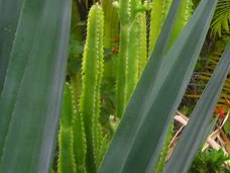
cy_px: -85
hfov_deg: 11.0
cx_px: 363
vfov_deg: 8.5
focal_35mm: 171
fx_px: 1136
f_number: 2.7
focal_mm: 6.2
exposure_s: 1/250
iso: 64
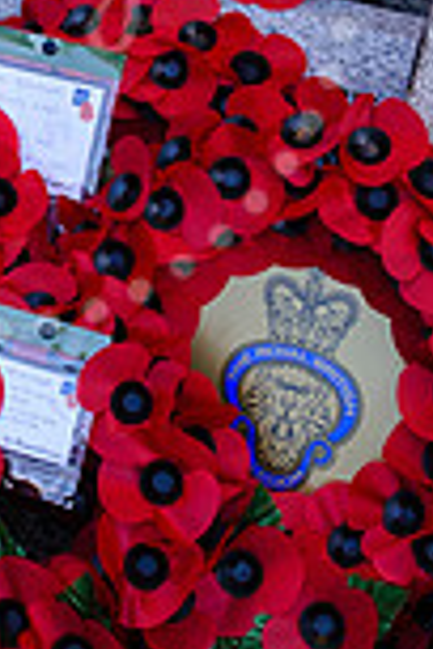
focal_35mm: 103
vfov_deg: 19.1
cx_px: -32
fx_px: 1858
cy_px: -59
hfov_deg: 13.1
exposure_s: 1/180
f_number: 4.8
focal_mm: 35
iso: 200
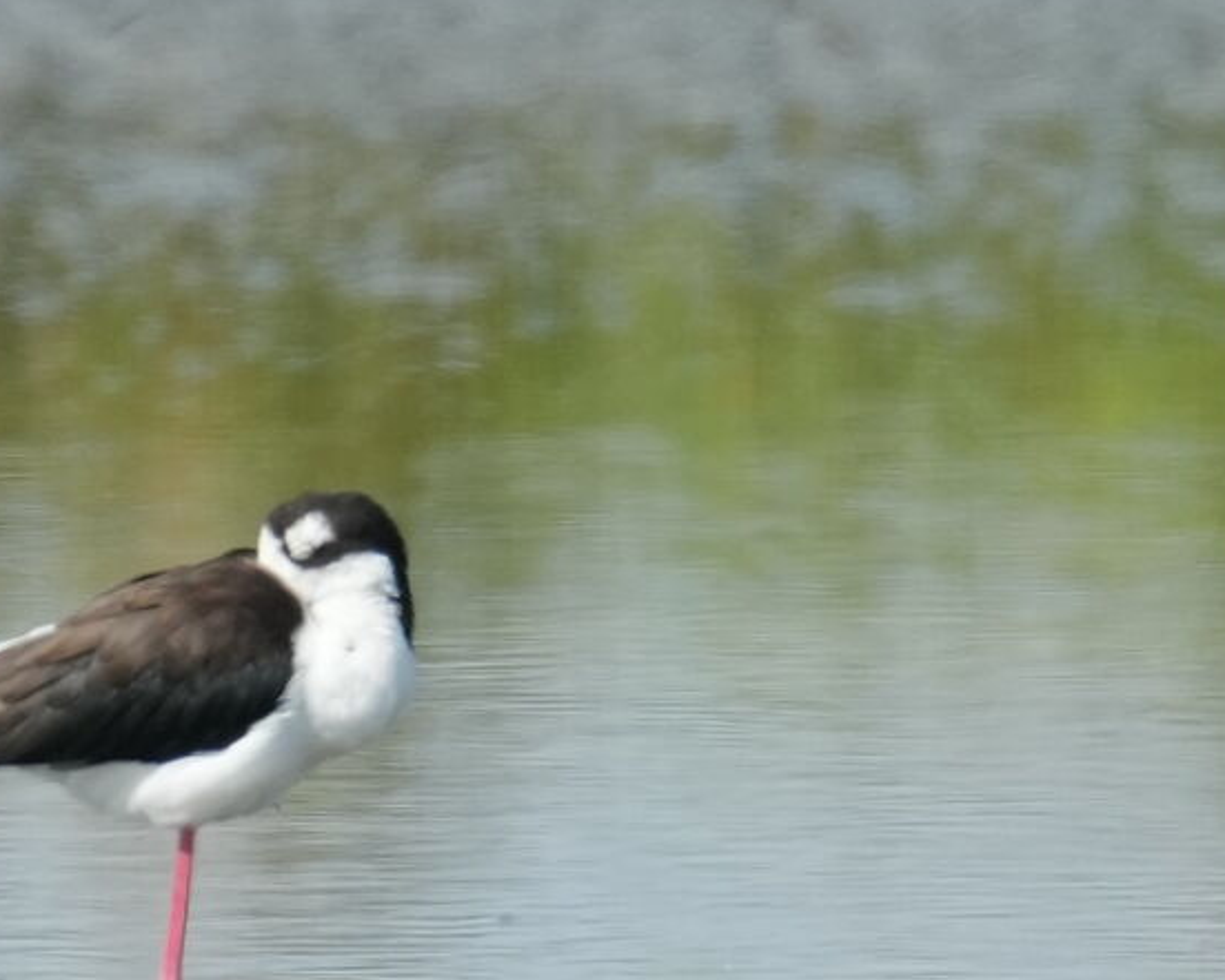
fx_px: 159833
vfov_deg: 0.4
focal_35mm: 4407
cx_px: 255
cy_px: 805
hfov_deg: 0.4
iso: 640
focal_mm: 600
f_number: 5.6
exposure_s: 1/2000
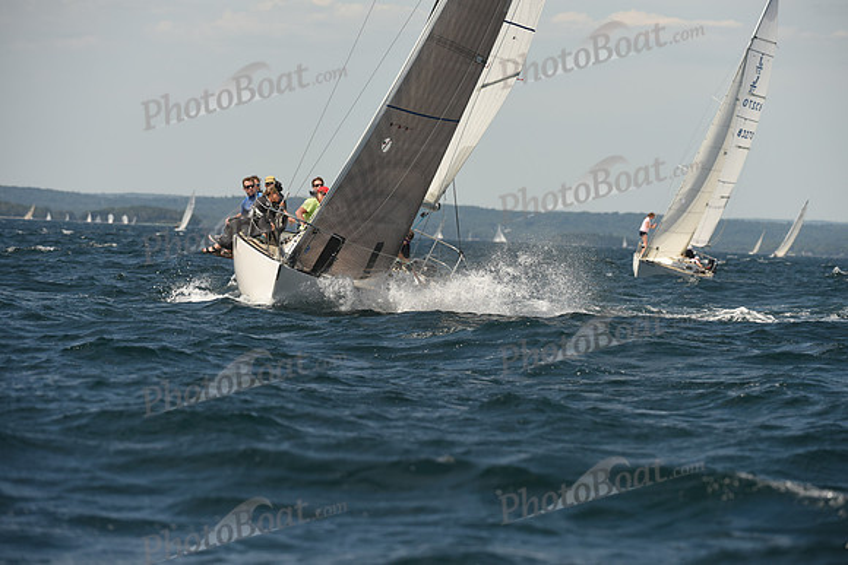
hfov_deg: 7.4
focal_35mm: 280
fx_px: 6597
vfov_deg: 4.9
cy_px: 282
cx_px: 424
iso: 250
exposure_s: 1/1000
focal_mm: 280
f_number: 6.3
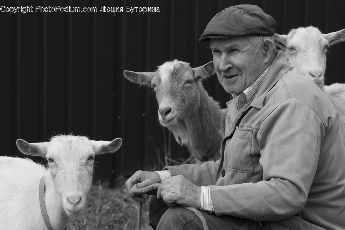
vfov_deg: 10.2
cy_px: 115
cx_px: 172
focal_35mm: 135
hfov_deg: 15.2
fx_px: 1294
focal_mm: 90
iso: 100
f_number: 6.3
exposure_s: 1/400
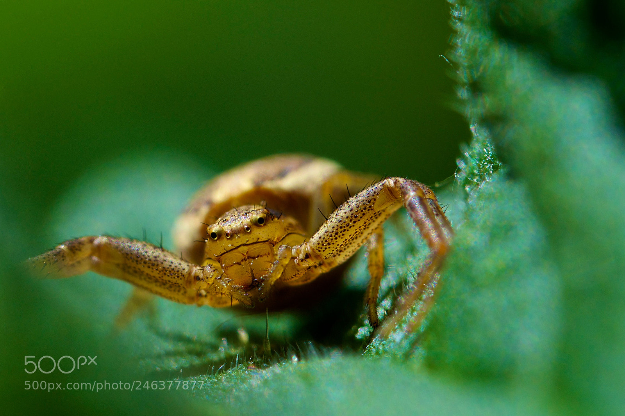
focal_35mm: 135
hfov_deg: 15.2
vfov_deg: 10.2
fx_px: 2343
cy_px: 208
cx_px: 312
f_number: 10
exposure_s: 1/400
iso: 200
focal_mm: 90
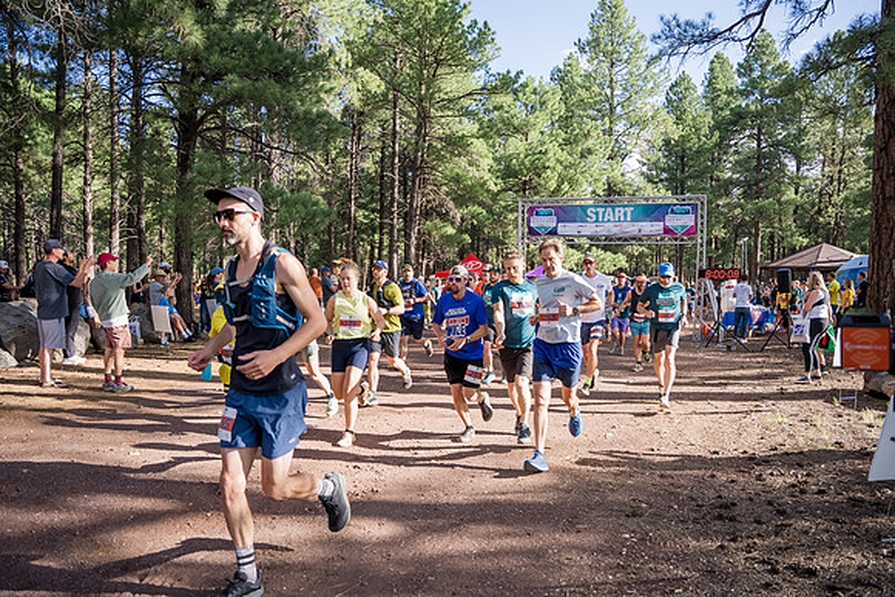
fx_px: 597
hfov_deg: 73.7
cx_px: 448
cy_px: 298
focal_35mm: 24
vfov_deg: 53.2
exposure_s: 1/1600
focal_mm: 24
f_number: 3.2
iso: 500
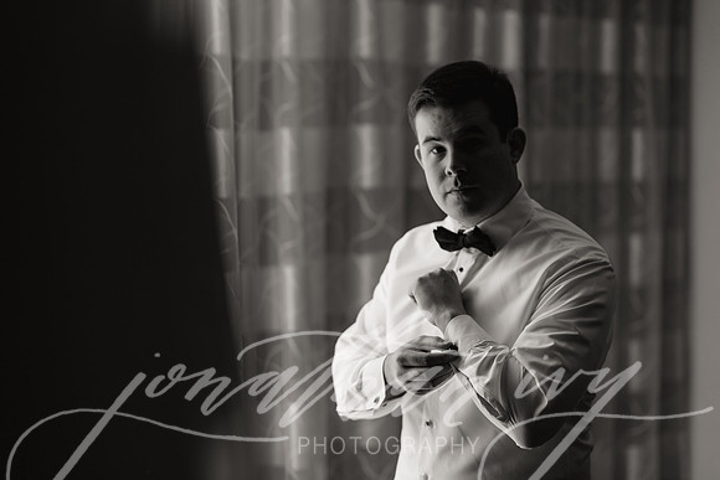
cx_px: 360
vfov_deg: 16.1
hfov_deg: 23.9
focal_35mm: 85
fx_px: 1700
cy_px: 240
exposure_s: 1/640
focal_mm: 85
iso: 400
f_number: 2.2
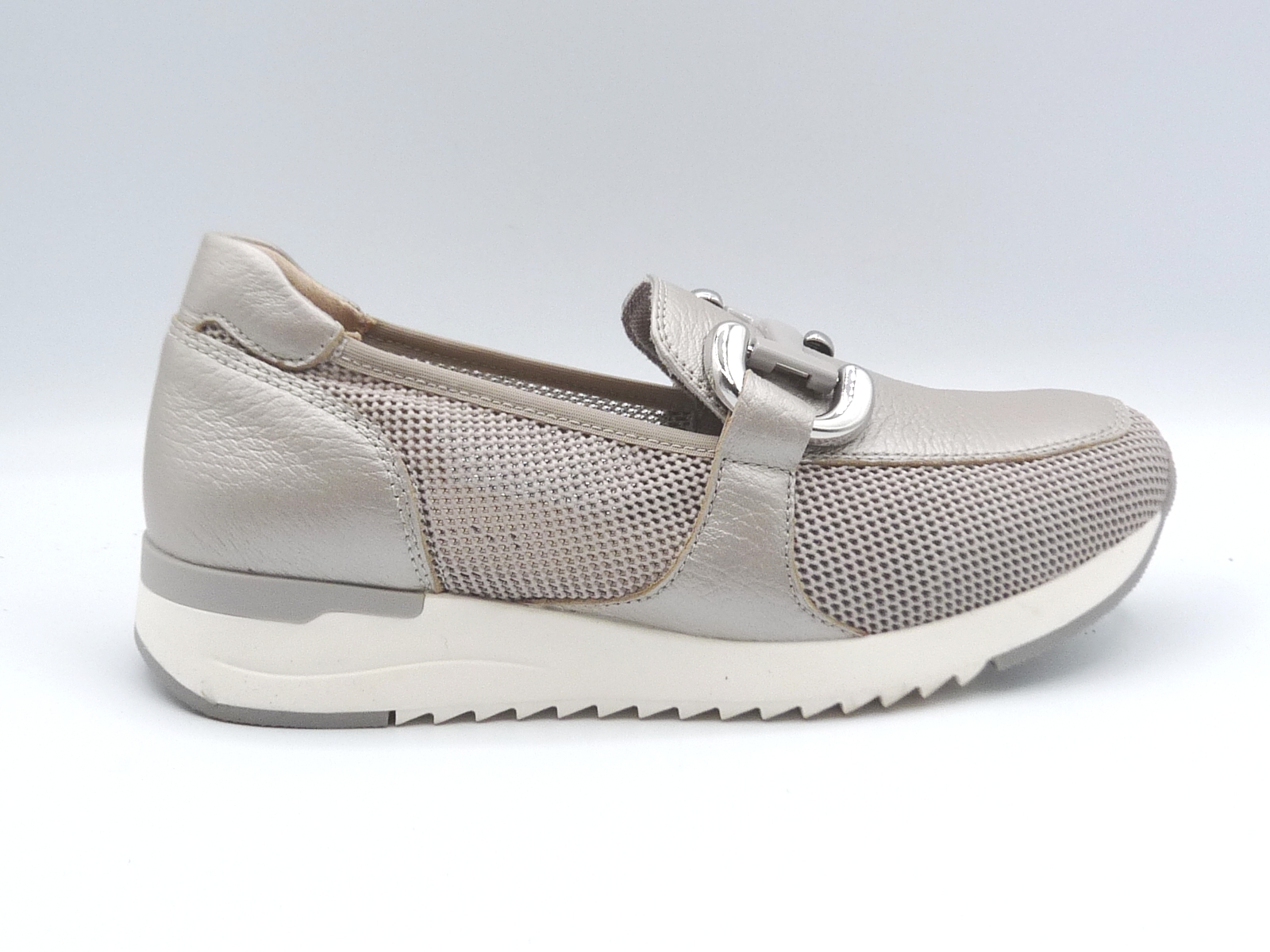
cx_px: 635
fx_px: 1798
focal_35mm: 49
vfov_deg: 29.7
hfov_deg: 38.9
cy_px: 476
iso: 100
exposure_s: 1/200
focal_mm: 4.8
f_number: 5
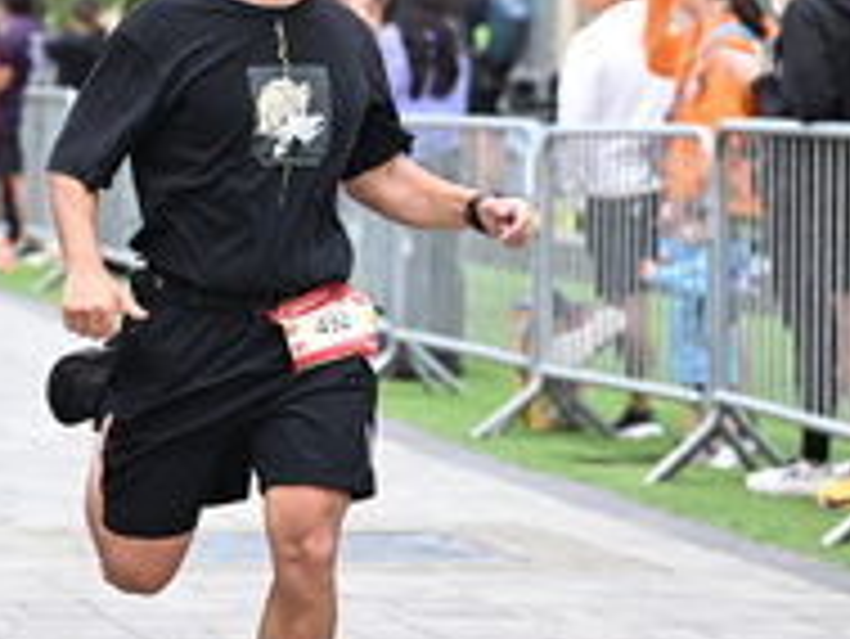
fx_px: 5356
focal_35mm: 218
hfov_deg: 9.1
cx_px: 456
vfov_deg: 6.8
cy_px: 0
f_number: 2.8
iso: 800
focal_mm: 78
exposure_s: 1/1600
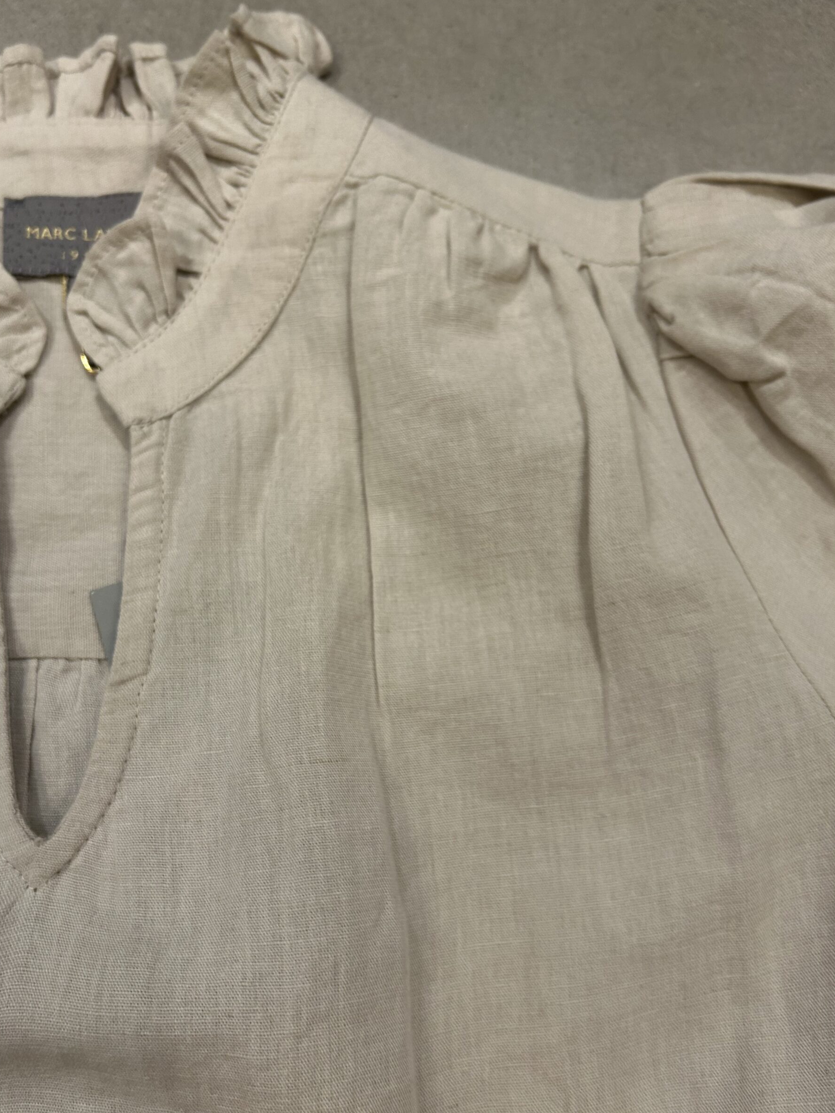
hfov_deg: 49.7
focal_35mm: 28
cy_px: 596
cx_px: 391
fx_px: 900
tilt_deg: -77.2
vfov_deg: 63.4
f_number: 1.5
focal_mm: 5.7
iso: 100
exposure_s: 1/50
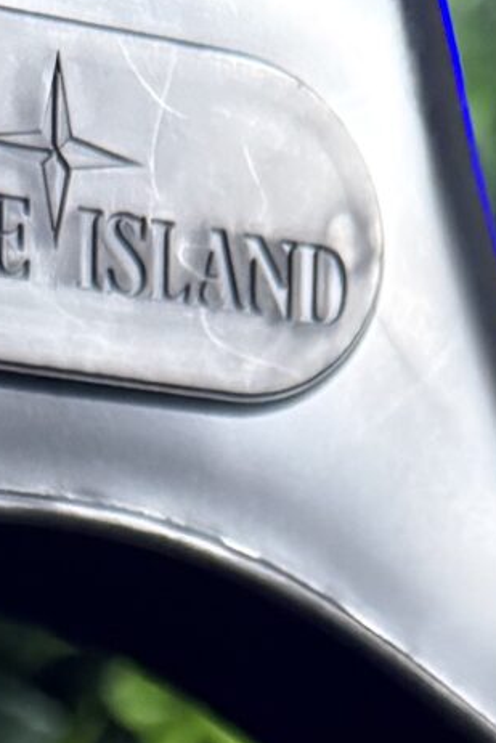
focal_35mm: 138
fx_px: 2850
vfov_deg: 12.3
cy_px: 1677
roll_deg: +1.5
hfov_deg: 9.9
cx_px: 287
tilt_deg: -7.5
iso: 800
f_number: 1.78
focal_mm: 6.76
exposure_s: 1/36
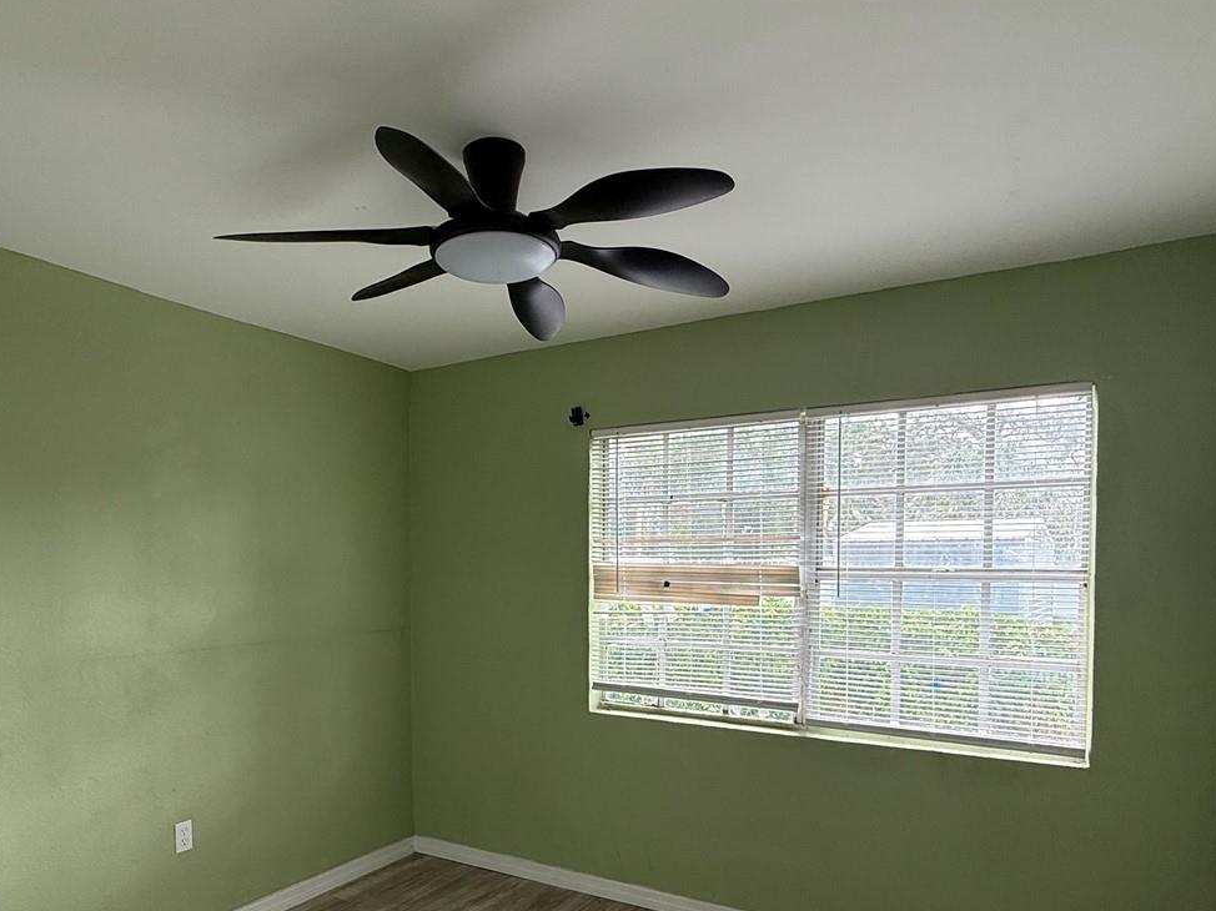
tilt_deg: -2.6
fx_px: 808
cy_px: 602
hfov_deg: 73.7
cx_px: 541
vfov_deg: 57.7
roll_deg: +1.0
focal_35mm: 23
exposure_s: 1/103
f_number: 2.2
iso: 64
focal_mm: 2.22
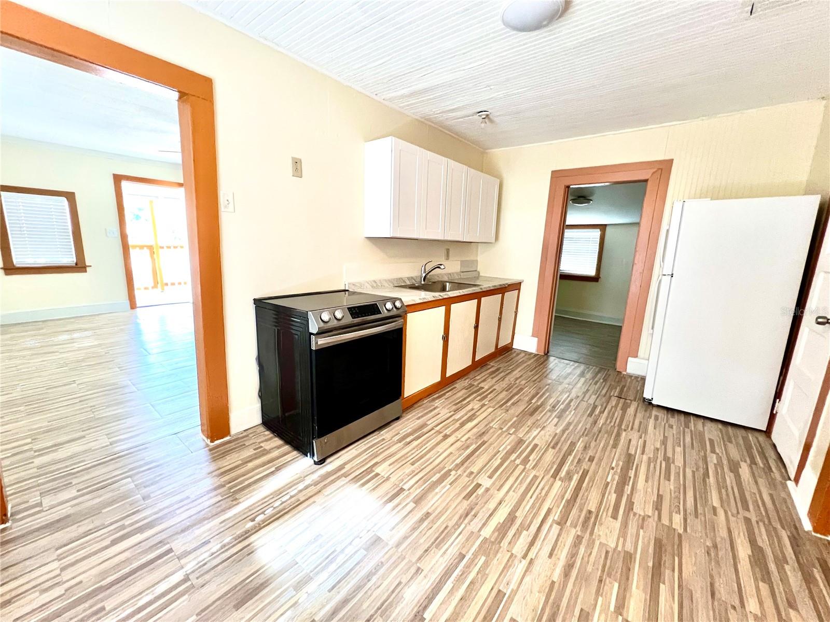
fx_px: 312
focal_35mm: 13
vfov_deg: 89.9
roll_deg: -1.5
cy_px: 311
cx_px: 415
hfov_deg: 106.2
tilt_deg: -11.2
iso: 400
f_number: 1.8
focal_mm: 1.57
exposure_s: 1/60
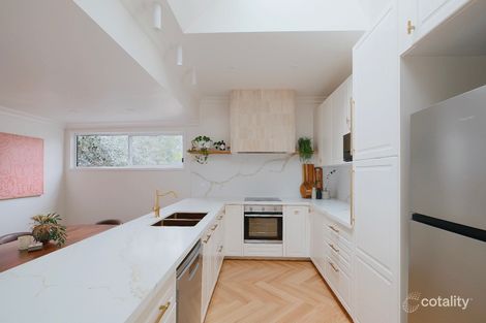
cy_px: 162
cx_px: 243
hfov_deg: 100.4
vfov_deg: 77.3
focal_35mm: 15
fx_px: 202
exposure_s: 1/15
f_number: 4.5
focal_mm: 10
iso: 320
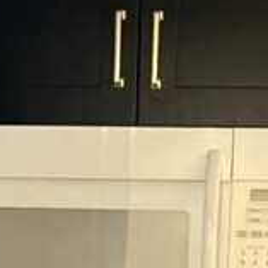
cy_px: 604
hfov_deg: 11.2
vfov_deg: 10.0
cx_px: 109
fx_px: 1366
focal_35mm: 156
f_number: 1.6
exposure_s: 1/60
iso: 250
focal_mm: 5.96
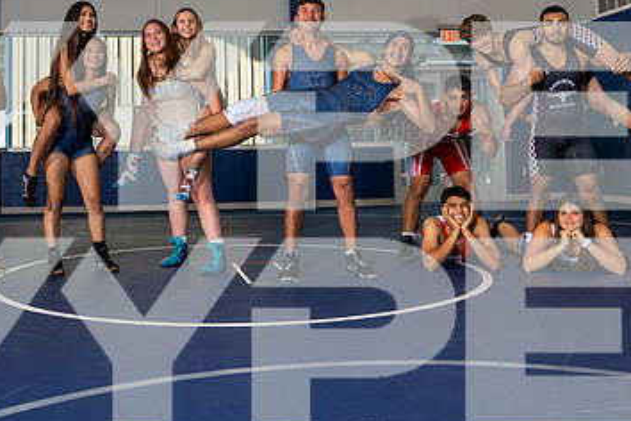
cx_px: 223
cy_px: 117
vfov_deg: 32.2
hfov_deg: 46.8
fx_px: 719
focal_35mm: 41
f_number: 8
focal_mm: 25
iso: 320
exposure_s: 1/250
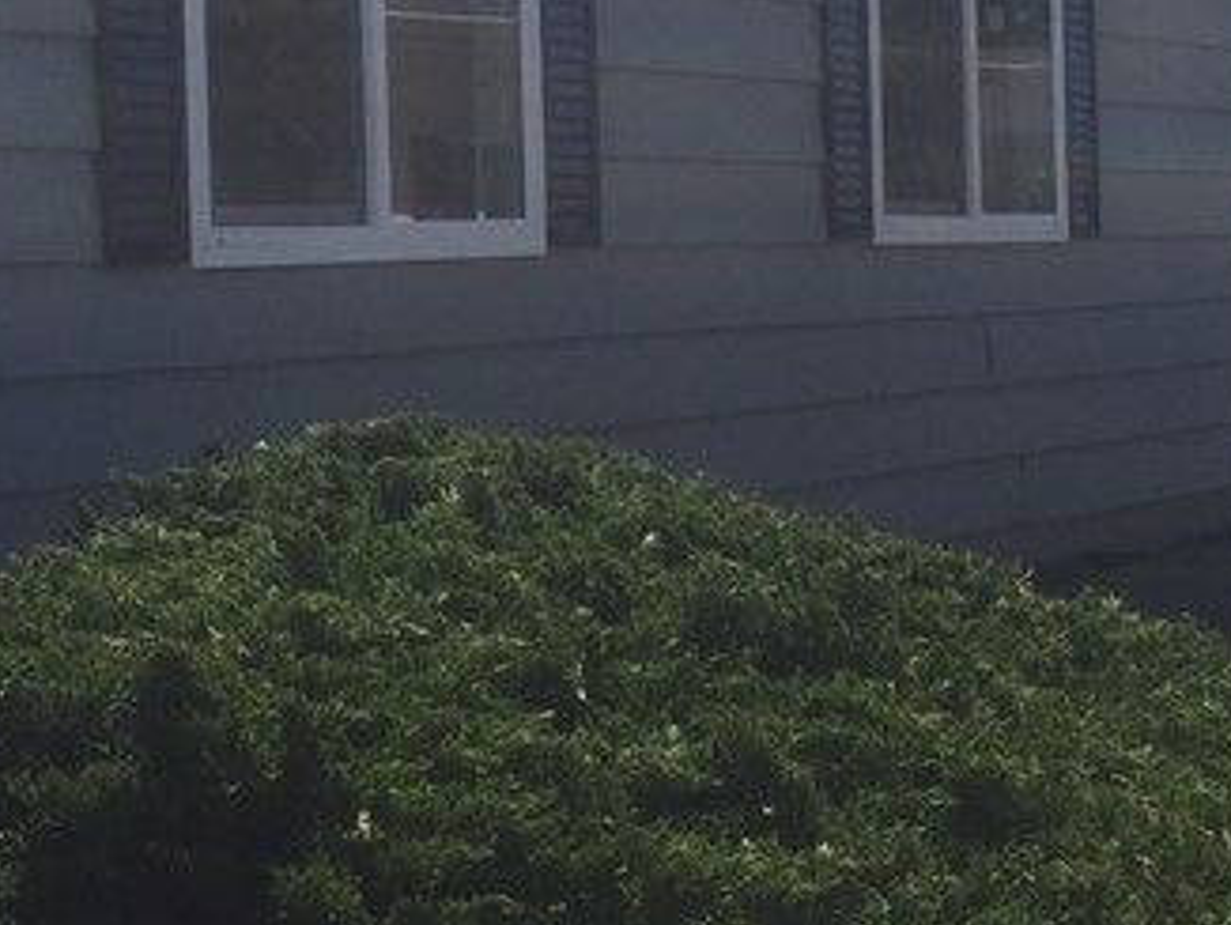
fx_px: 3238
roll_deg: +0.2
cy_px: 238
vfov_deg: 16.2
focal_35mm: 91
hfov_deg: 21.5
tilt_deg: -0.6
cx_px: 498
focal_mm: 4.15
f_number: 2.2
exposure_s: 1/2083
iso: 32
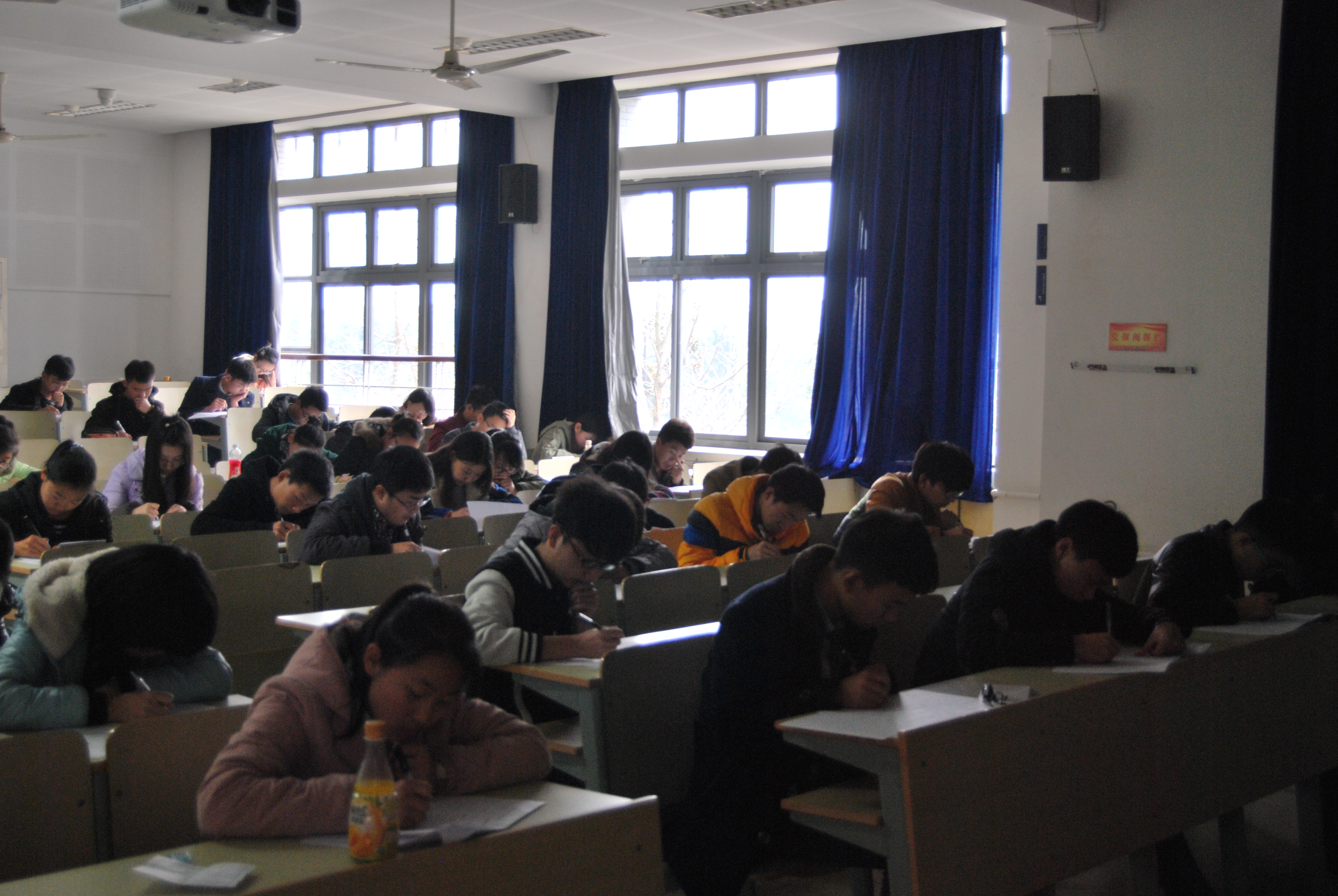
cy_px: 448
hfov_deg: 42.3
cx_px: 669
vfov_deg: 29.0
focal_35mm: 46
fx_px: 1730
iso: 280
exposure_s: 1/30
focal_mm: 31
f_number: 4.5
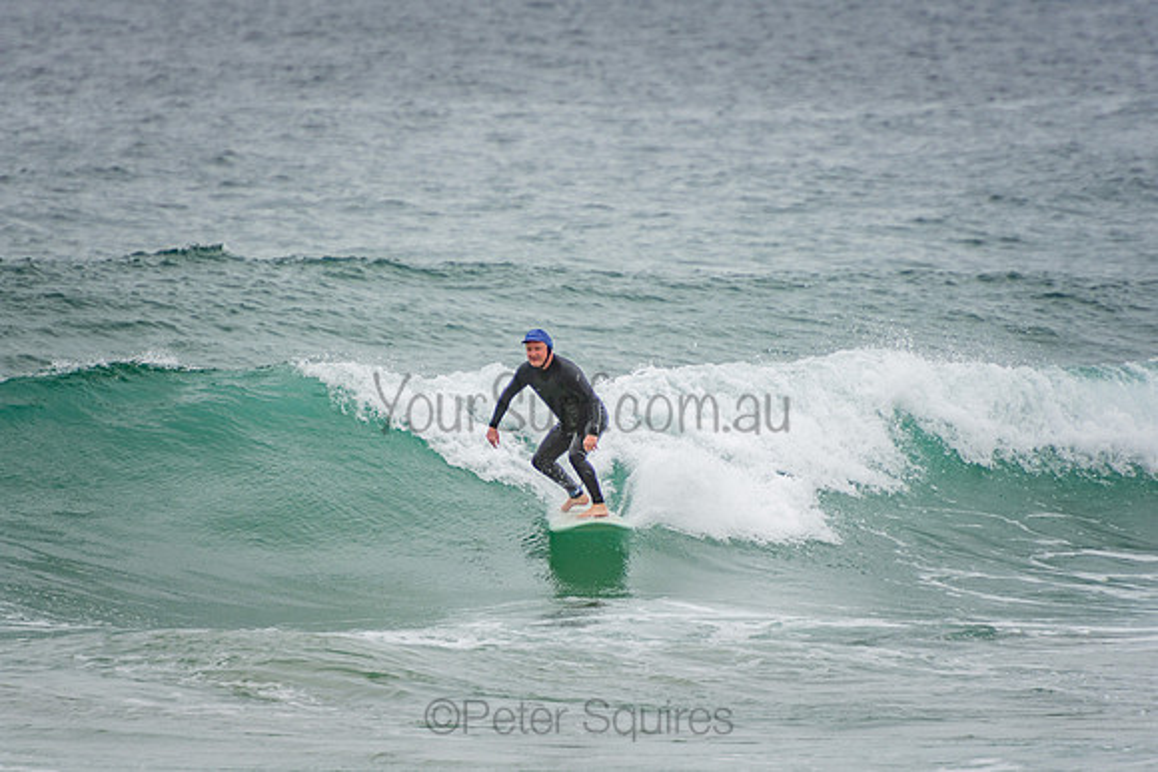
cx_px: 579
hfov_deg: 3.5
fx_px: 18821
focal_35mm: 585
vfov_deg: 2.4
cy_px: 386
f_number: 5.6
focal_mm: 390
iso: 280
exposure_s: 1/1600
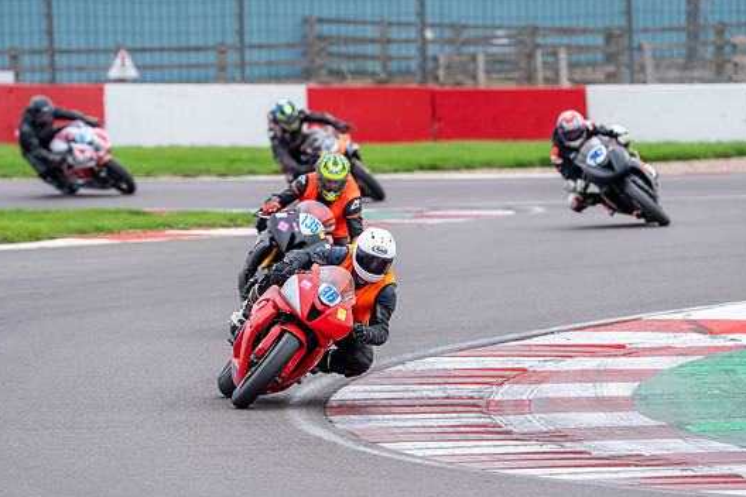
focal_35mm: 440
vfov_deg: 3.1
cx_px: 349
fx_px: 9117
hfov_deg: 4.7
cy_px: 244
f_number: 6.3
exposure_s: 1/320
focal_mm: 400
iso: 800
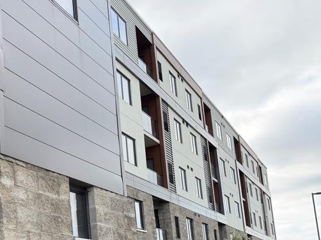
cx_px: 12
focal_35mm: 49
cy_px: 211
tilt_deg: +10.1
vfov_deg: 28.6
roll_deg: +2.9
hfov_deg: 35.7
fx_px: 454
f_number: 1.78
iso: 100
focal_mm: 6.76
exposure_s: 1/1292
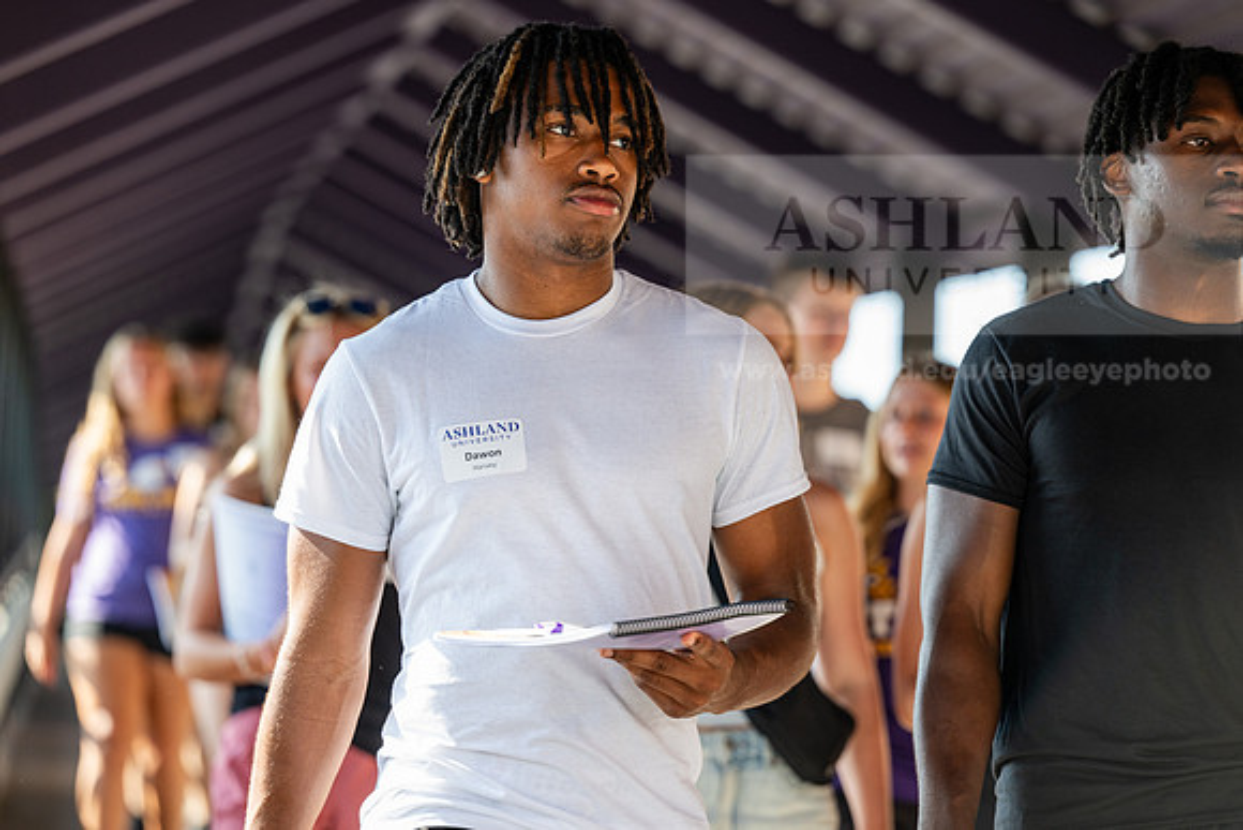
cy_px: 415
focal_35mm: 135
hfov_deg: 15.2
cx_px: 622
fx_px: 4662
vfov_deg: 10.2
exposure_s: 1/400
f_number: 3.5
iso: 250
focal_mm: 135
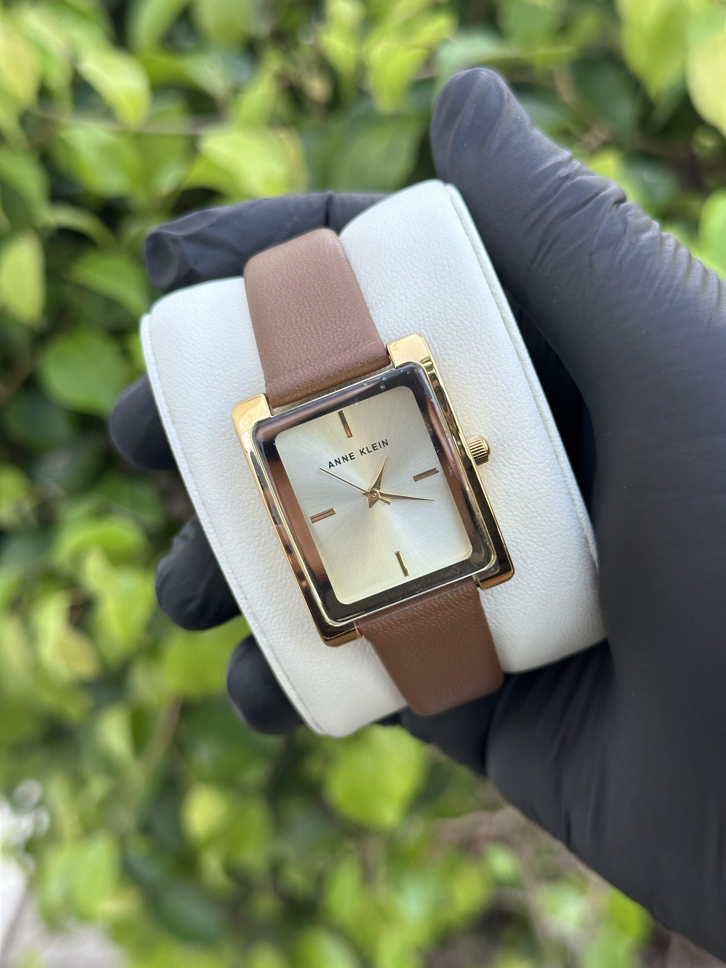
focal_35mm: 48
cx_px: 363
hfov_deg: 30.3
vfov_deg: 39.7
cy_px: 484
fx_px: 1342
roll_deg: +13.4
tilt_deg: -29.4
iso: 64
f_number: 1.78
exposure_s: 1/265
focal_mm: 6.86
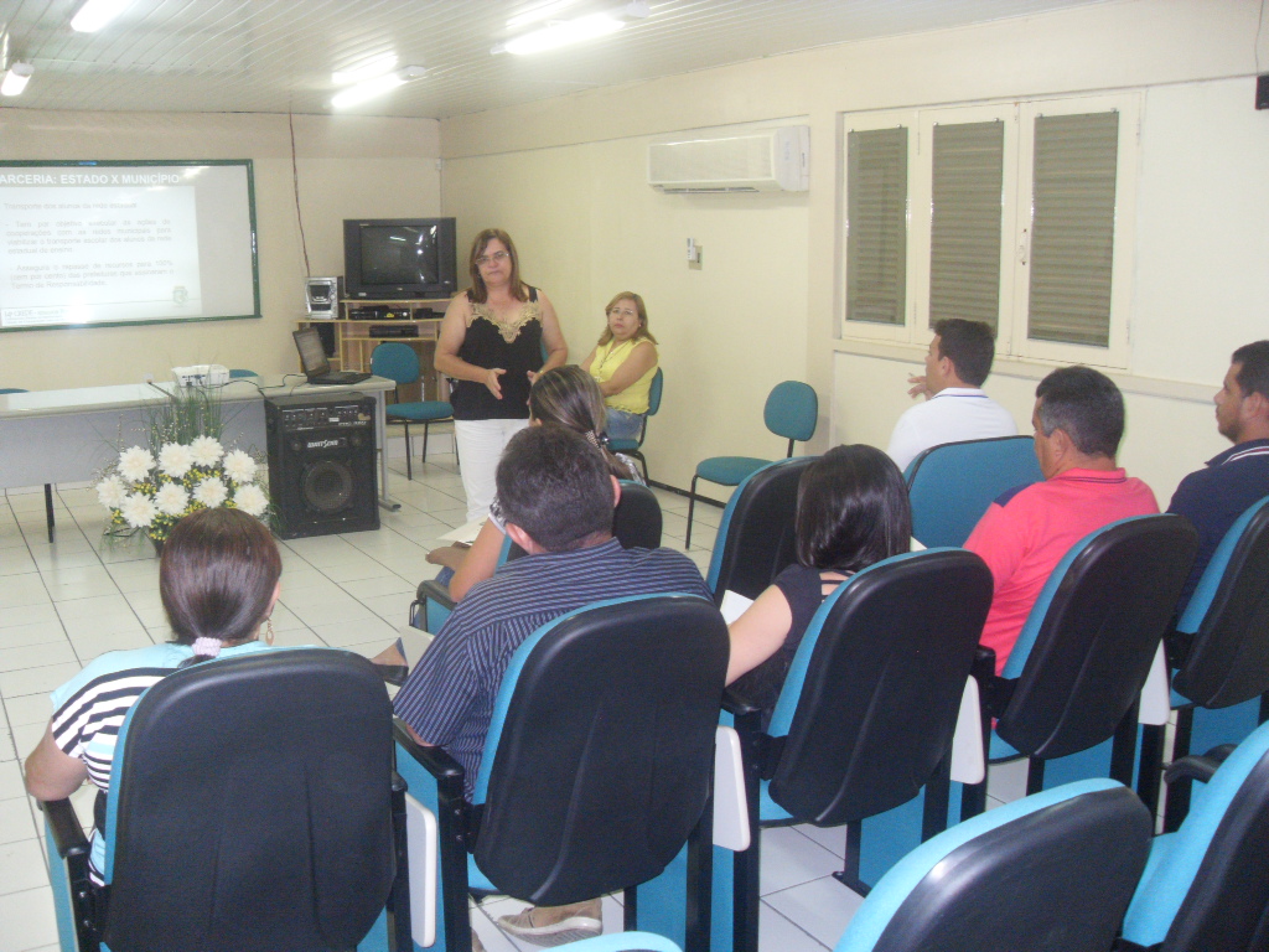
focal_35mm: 34
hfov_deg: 54.0
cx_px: 634
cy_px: 476
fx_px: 1246
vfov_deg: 41.8
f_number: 2.8
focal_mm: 6.3
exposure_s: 1/45
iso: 400
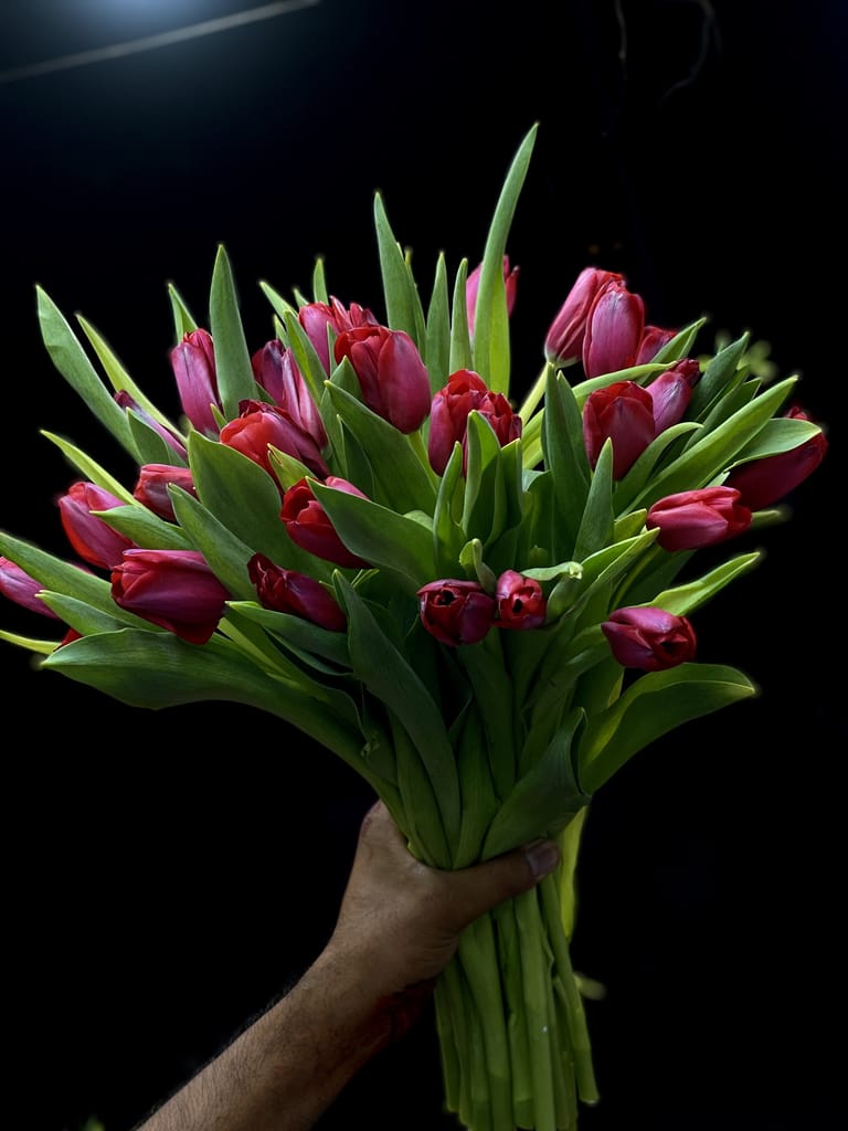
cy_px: 566
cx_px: 424
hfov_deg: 22.9
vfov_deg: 30.3
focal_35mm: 64
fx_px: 2090
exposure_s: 1/100
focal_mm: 7.5
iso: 40
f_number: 2.2
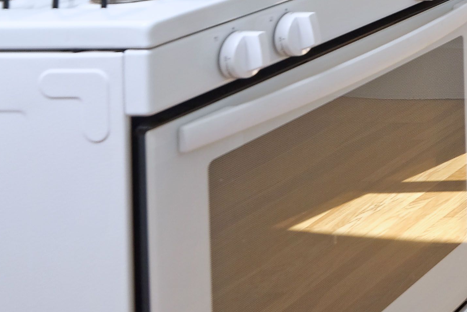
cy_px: -246
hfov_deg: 16.4
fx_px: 1064
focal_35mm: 82
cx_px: 1016
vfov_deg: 14.6
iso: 200
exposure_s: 1/100
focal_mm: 16
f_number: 5.6
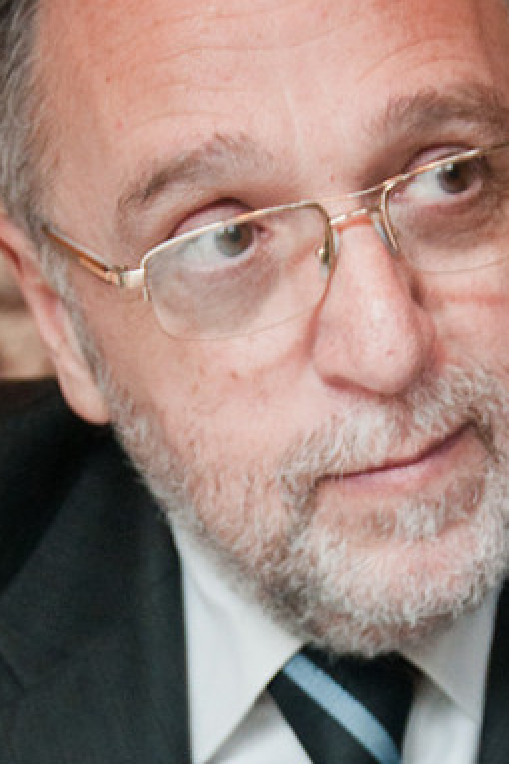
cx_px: 304
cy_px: 652
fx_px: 3828
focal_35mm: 180
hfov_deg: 7.6
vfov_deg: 11.3
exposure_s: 1/25
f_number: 4.8
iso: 400
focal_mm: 45
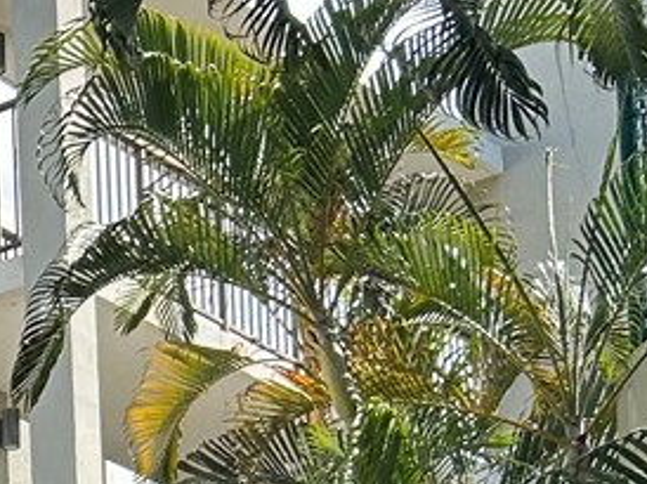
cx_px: -1001
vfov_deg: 9.1
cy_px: 1013
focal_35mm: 152
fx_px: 2839
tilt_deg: +6.7
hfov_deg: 10.7
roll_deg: +0.0
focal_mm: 5.7
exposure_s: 1/1645
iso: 50
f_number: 1.5
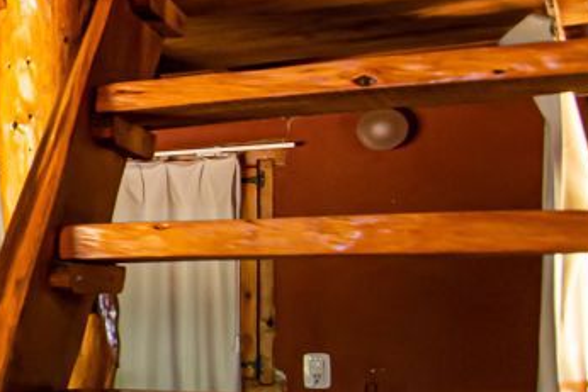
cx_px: -547
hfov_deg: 18.8
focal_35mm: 74
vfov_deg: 18.3
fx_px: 1209
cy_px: 297
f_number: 4.5
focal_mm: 16
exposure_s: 1/100
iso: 1000
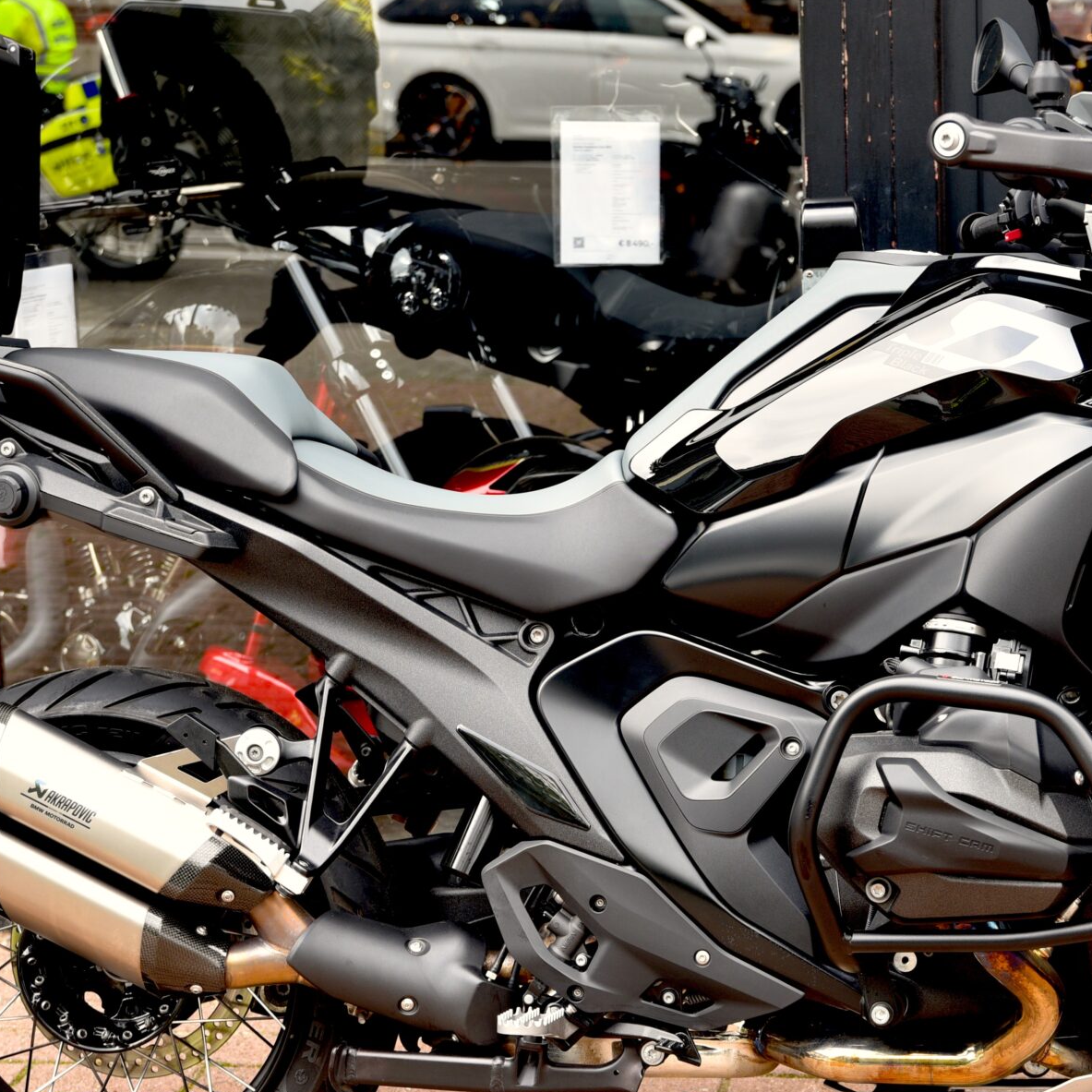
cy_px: 588
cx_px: 771
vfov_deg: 18.9
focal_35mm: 92
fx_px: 3284
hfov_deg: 18.8
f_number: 4.5
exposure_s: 1/80
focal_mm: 50
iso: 200
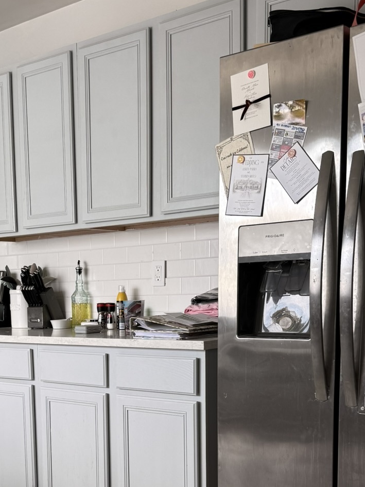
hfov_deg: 27.6
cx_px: 86
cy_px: 390
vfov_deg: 35.6
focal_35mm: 52
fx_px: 731
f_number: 1.78
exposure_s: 1/163
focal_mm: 6.76
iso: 64
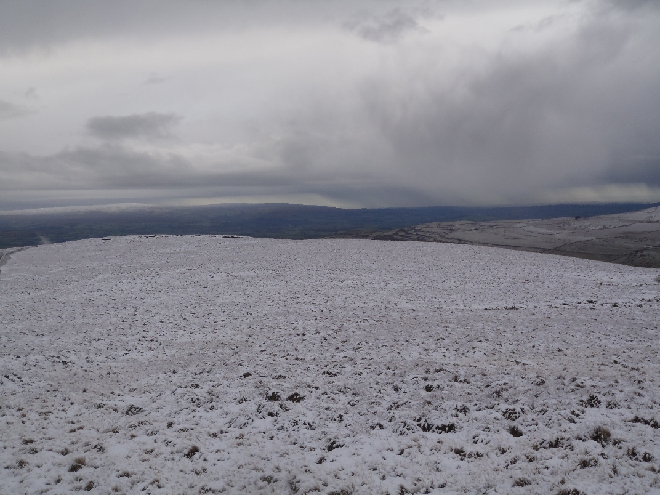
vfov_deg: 29.7
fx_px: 934
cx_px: 330
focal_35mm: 49
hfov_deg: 38.9
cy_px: 248
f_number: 5.6
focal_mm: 8.89
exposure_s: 1/250
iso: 80
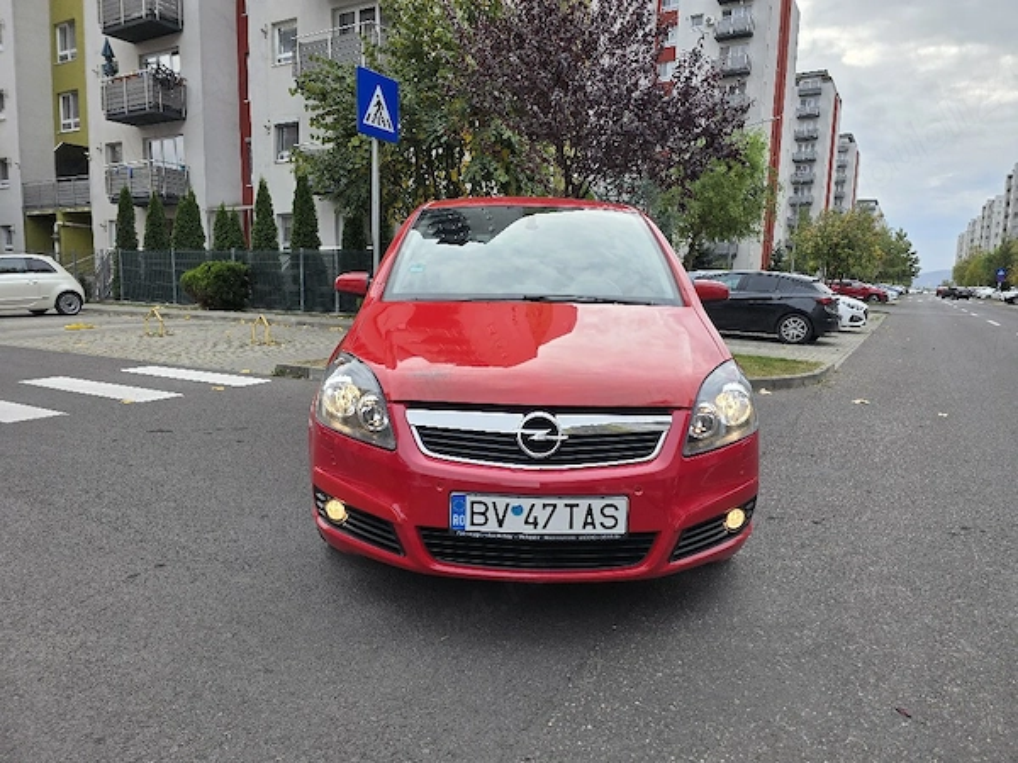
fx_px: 676
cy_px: 382
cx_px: 509
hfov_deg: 73.9
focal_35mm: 23
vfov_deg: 58.9
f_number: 1.7
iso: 25
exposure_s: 1/370
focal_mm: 6.3
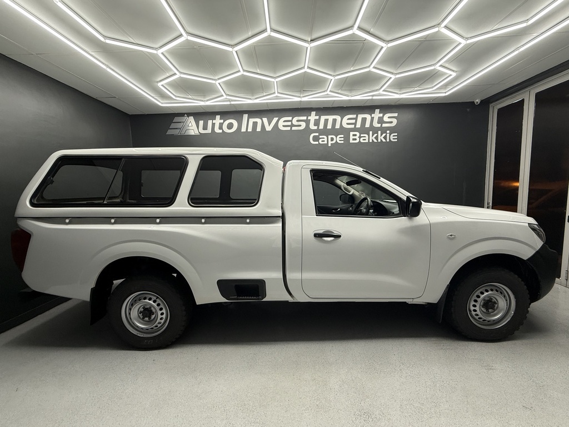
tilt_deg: -4.9
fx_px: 230
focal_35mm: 14
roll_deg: +1.7
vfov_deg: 85.7
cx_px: 284
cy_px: 214
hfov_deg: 102.1
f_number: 2.2
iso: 125
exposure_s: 1/100
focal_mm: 2.22
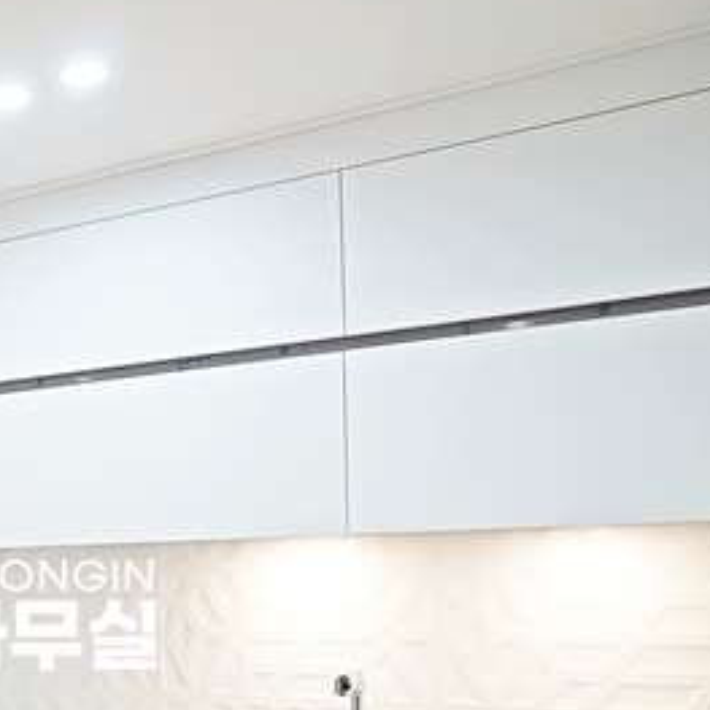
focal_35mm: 44
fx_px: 1021
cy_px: 595
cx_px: -178
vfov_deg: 36.7
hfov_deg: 31.1
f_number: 4.5
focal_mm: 17
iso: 250
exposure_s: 1/50
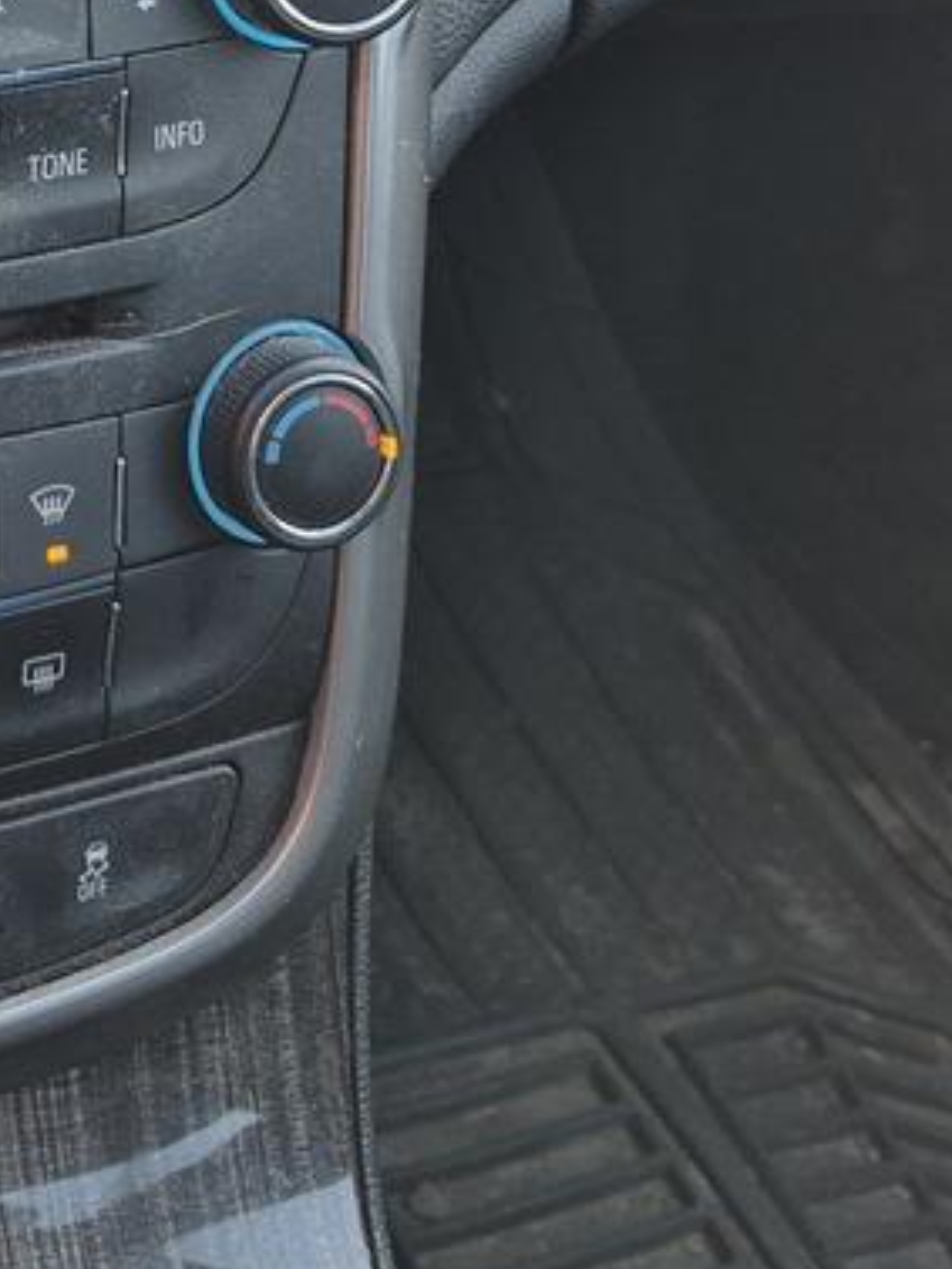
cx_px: -276
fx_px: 2859
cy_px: -256
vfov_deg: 23.0
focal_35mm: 78
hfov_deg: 17.7
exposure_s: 1/180
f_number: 1.8
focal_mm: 5.4
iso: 64
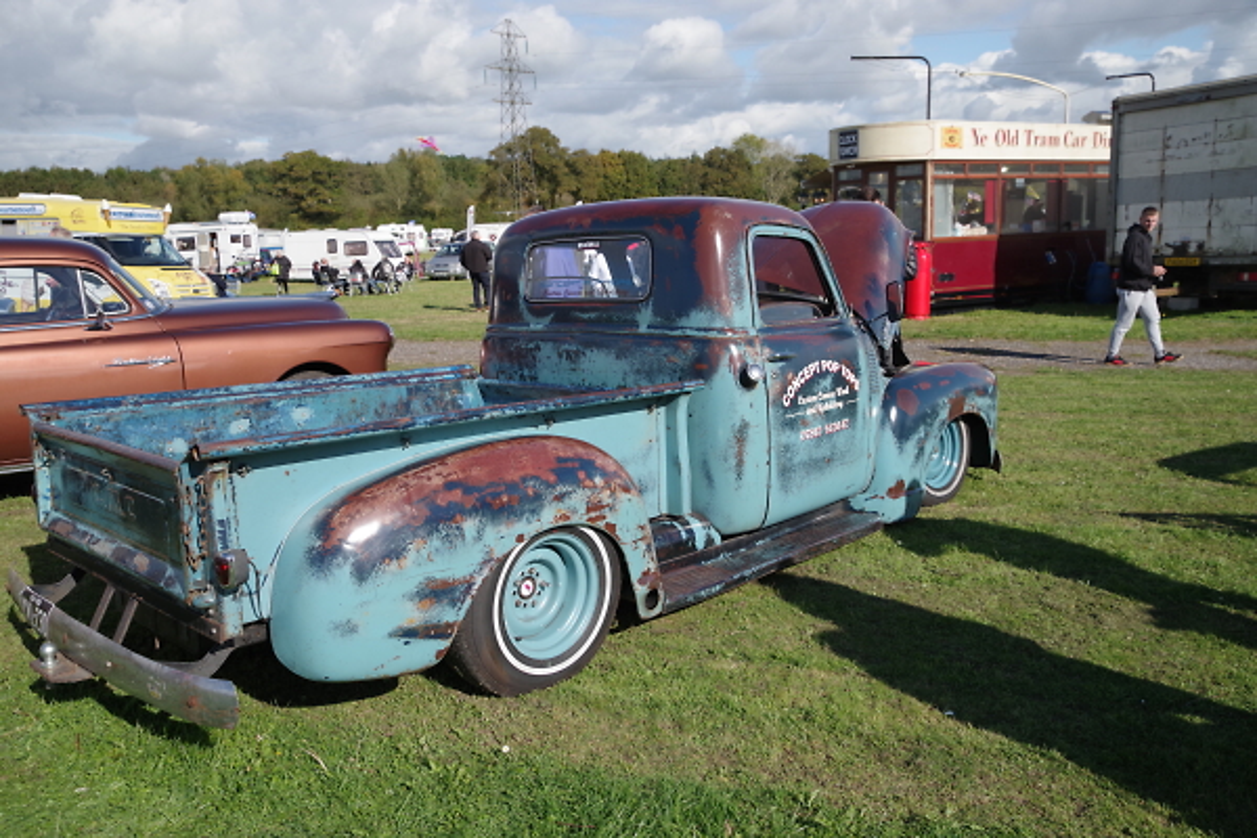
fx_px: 1013
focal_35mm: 29
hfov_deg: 63.7
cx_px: 628
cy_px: 419
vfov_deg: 45.0
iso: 800
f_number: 6.3
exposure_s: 1/2000
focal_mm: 29
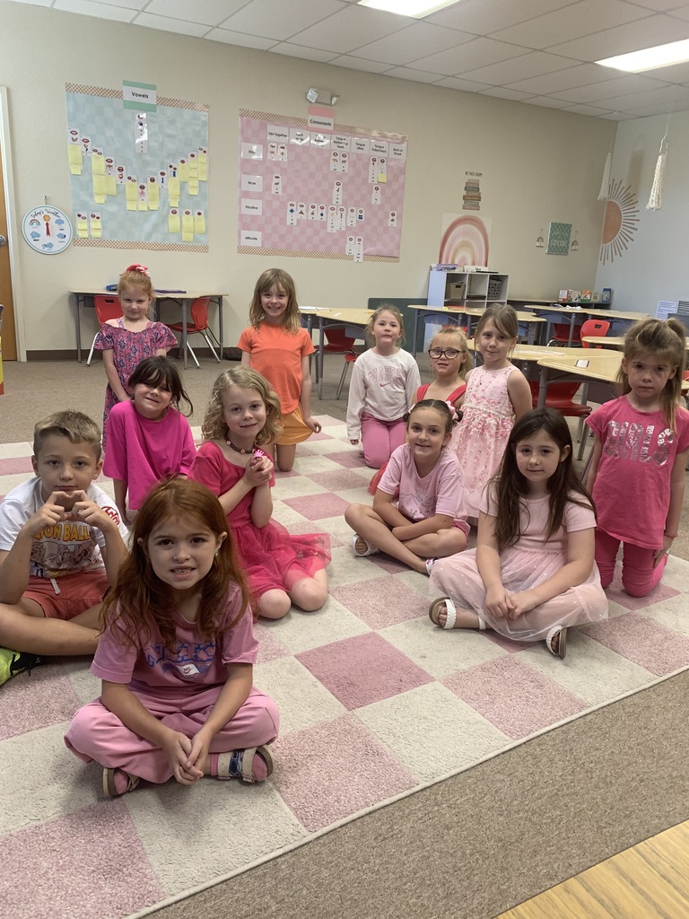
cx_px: 344
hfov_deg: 53.1
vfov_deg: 67.3
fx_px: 690
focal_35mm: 26
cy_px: 460
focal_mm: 4.25
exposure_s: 1/60
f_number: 1.8
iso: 160
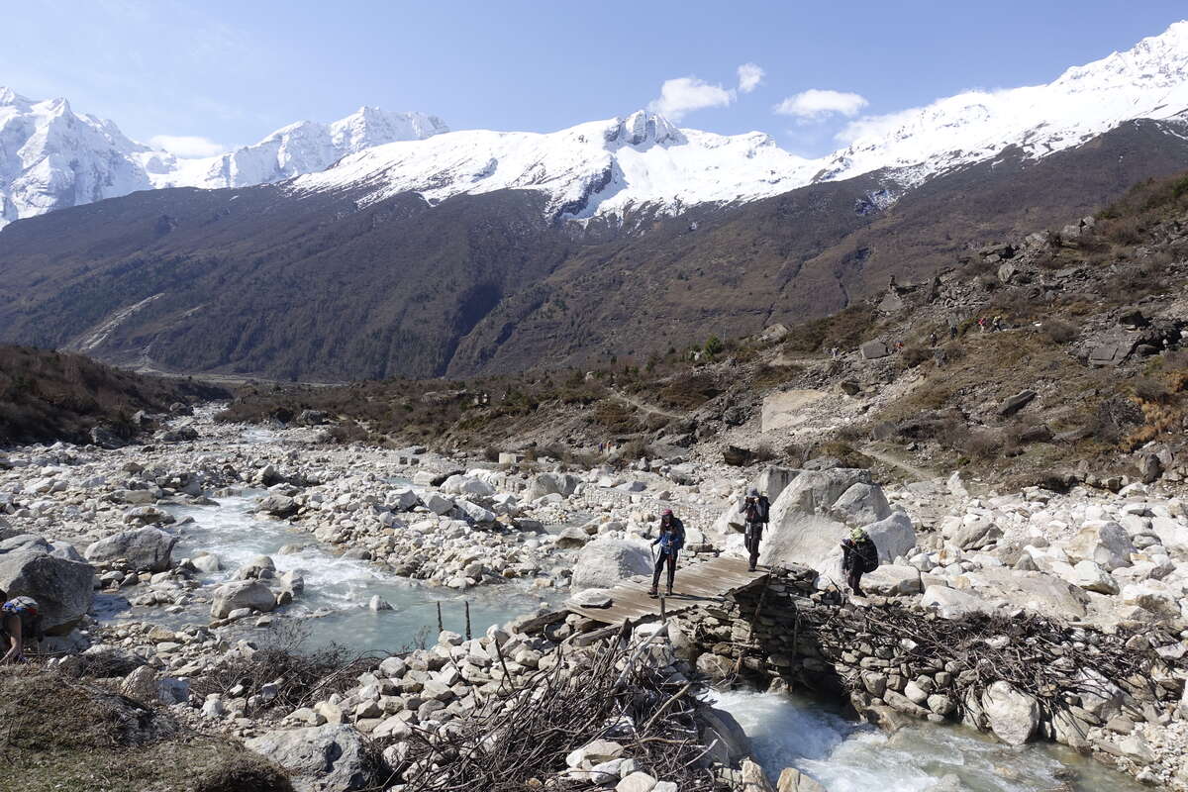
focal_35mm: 24
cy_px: 396
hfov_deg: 73.7
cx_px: 594
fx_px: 792
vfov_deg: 53.1
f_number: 5.6
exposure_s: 1/640
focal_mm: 8.8
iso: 125
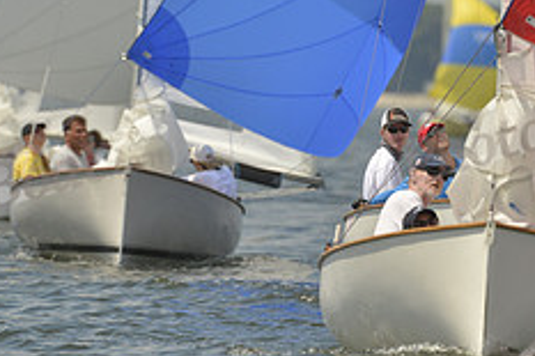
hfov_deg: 2.1
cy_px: 38
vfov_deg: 1.4
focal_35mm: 996
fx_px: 14791
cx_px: 285
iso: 200
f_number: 7.1
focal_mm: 400
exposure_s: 1/1250
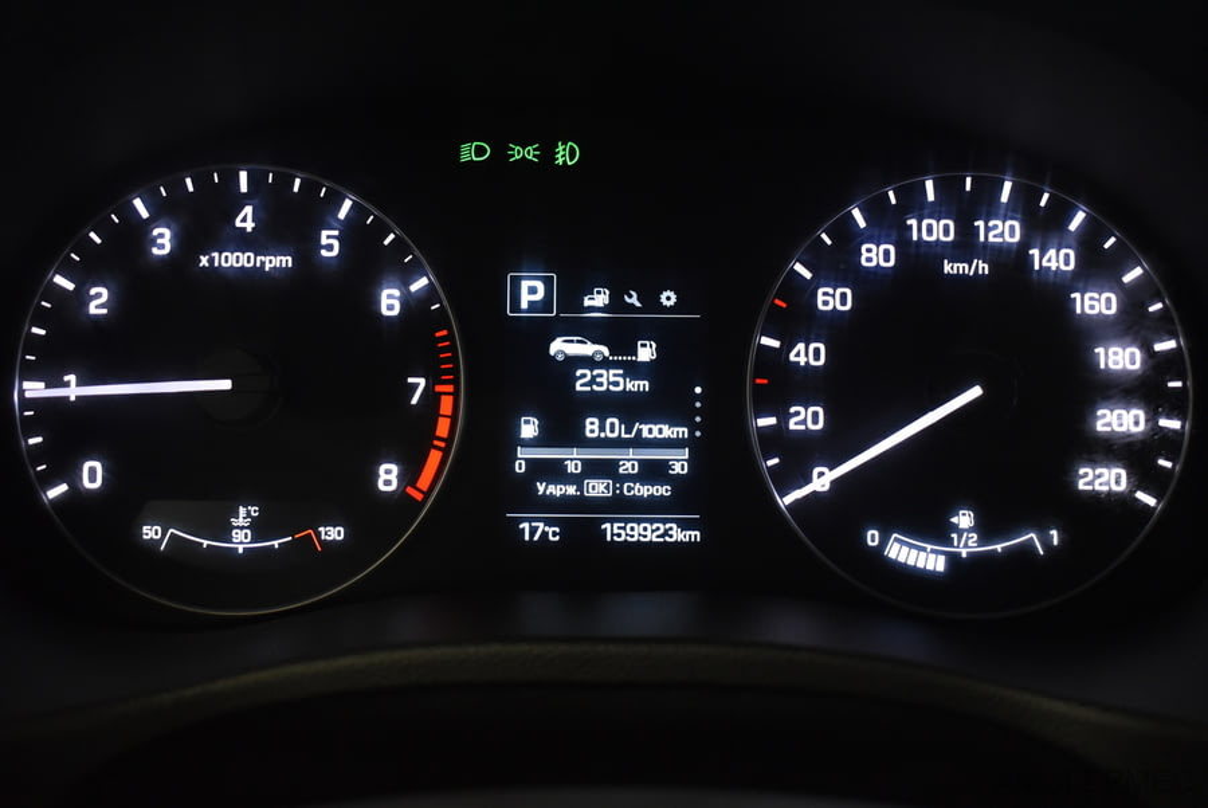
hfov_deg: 47.9
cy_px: 404
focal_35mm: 40
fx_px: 1360
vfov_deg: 33.1
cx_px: 604
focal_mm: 27
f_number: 4
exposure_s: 1/40
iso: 1600
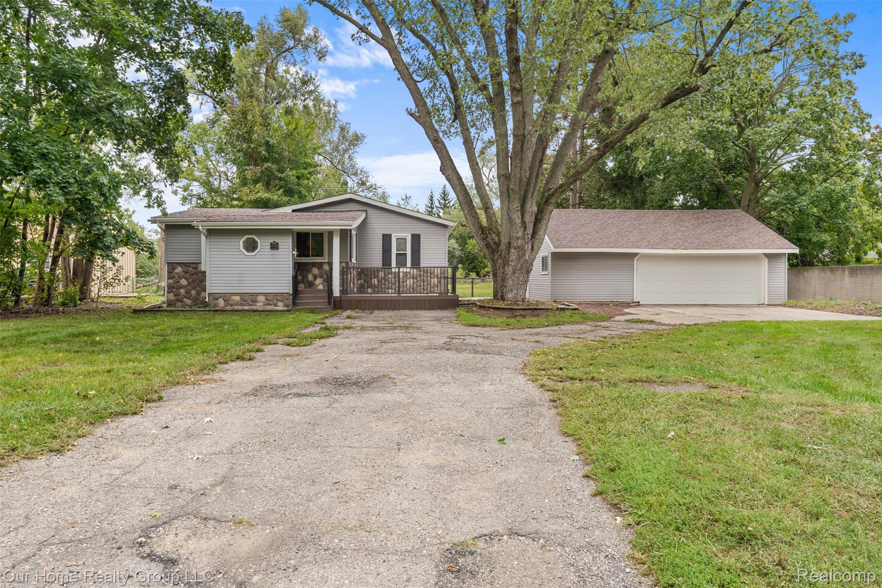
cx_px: 441
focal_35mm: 23
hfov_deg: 76.1
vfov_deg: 55.1
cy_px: 294
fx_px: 563
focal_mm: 23
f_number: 9
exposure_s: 1/8
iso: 400
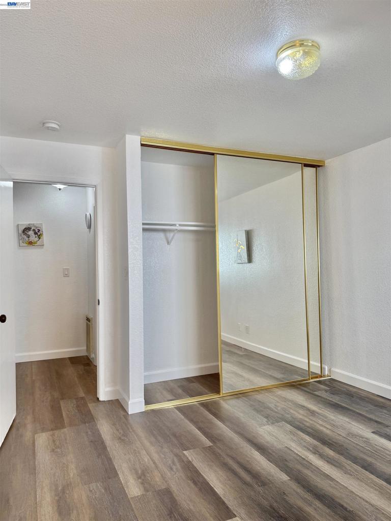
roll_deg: +0.7
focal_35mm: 24
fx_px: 361
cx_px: 196
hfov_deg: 56.8
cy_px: 260
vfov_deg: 71.6
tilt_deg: +0.2
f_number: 1.78
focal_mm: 6.76
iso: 64
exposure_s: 1/120
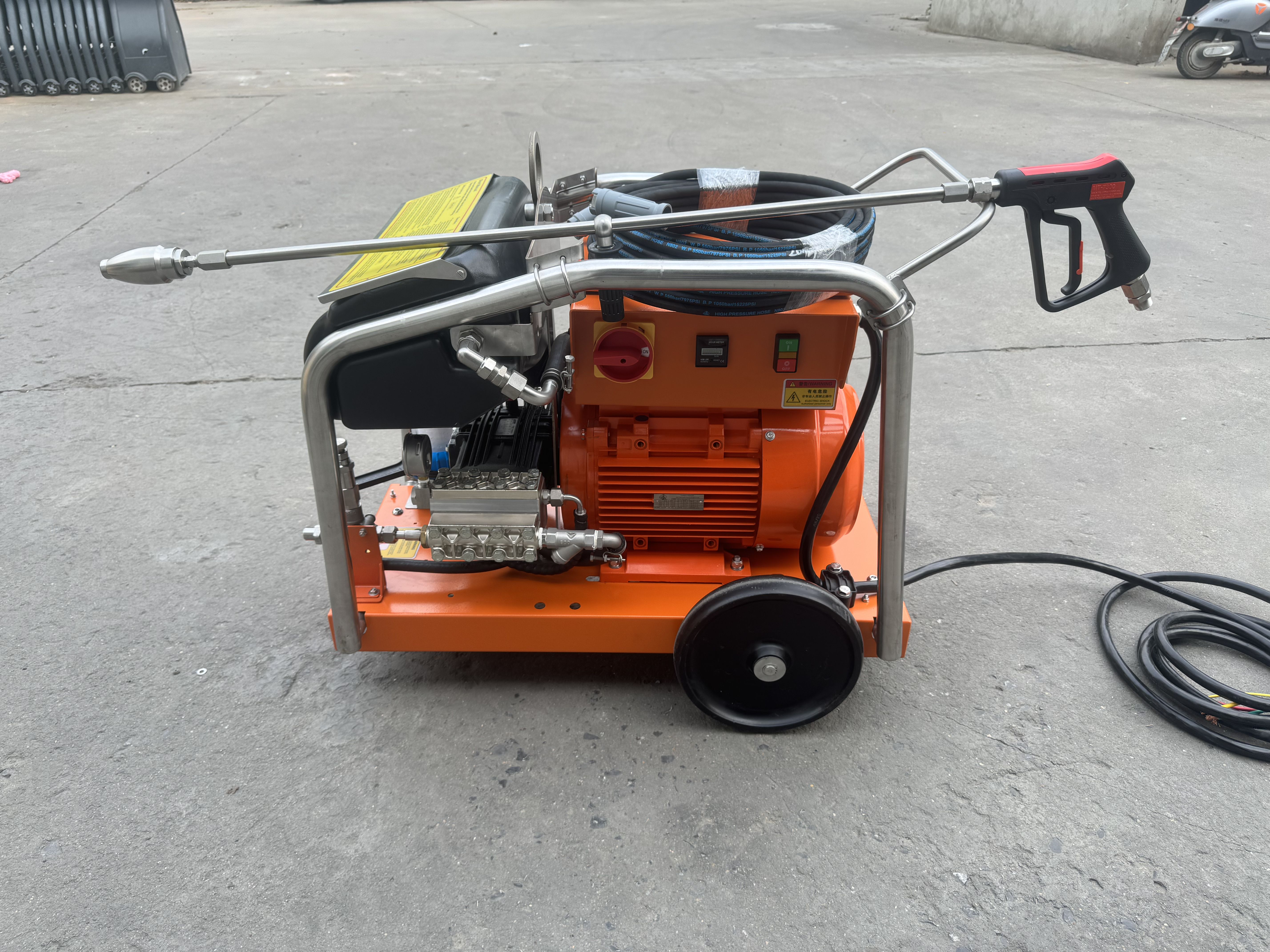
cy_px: 476
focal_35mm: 24
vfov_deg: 56.8
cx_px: 635
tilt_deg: -32.4
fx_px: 881
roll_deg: +0.0
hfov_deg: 71.6
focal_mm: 6.86
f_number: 1.78
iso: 64
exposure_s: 1/121
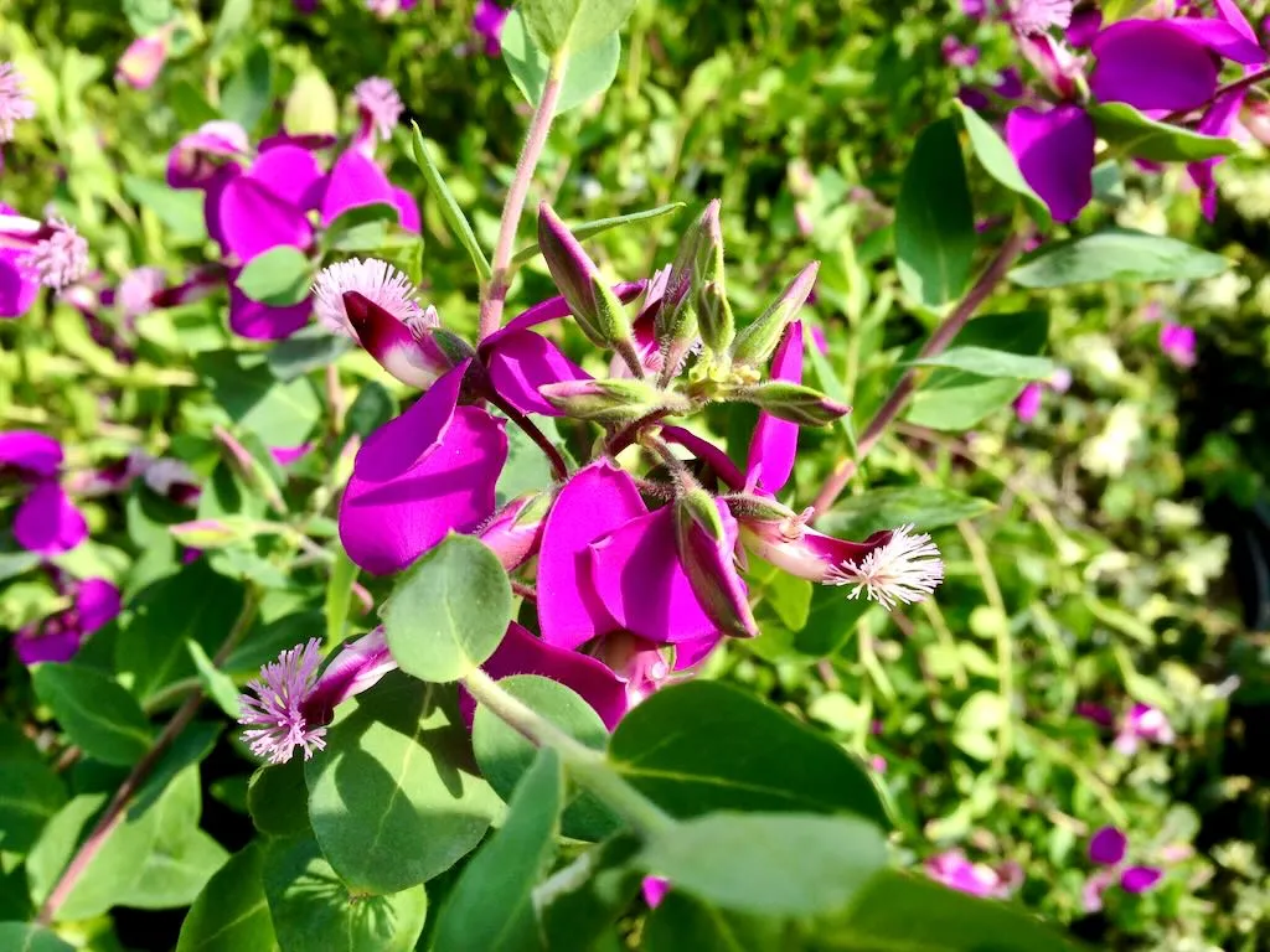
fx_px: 1211
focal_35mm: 33
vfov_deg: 42.9
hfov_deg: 55.4
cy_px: 476
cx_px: 635
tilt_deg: -53.5
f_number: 2.4
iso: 50
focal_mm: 4.12
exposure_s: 1/786
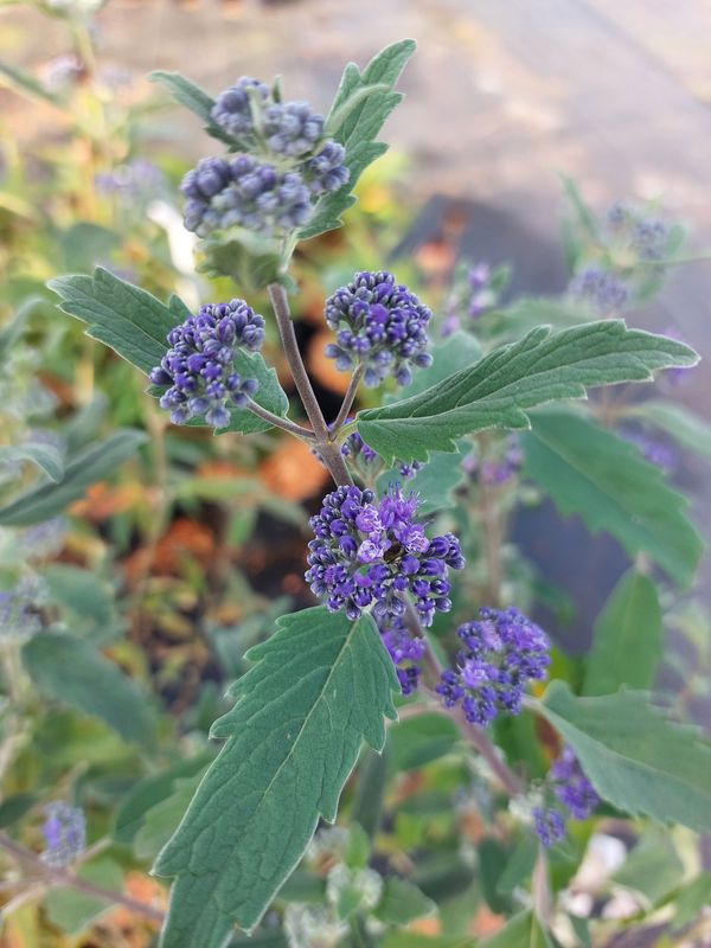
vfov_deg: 69.4
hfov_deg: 54.9
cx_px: 356
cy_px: 474
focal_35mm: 25
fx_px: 685
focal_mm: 5.23
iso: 25
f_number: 1.8
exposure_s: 1/118
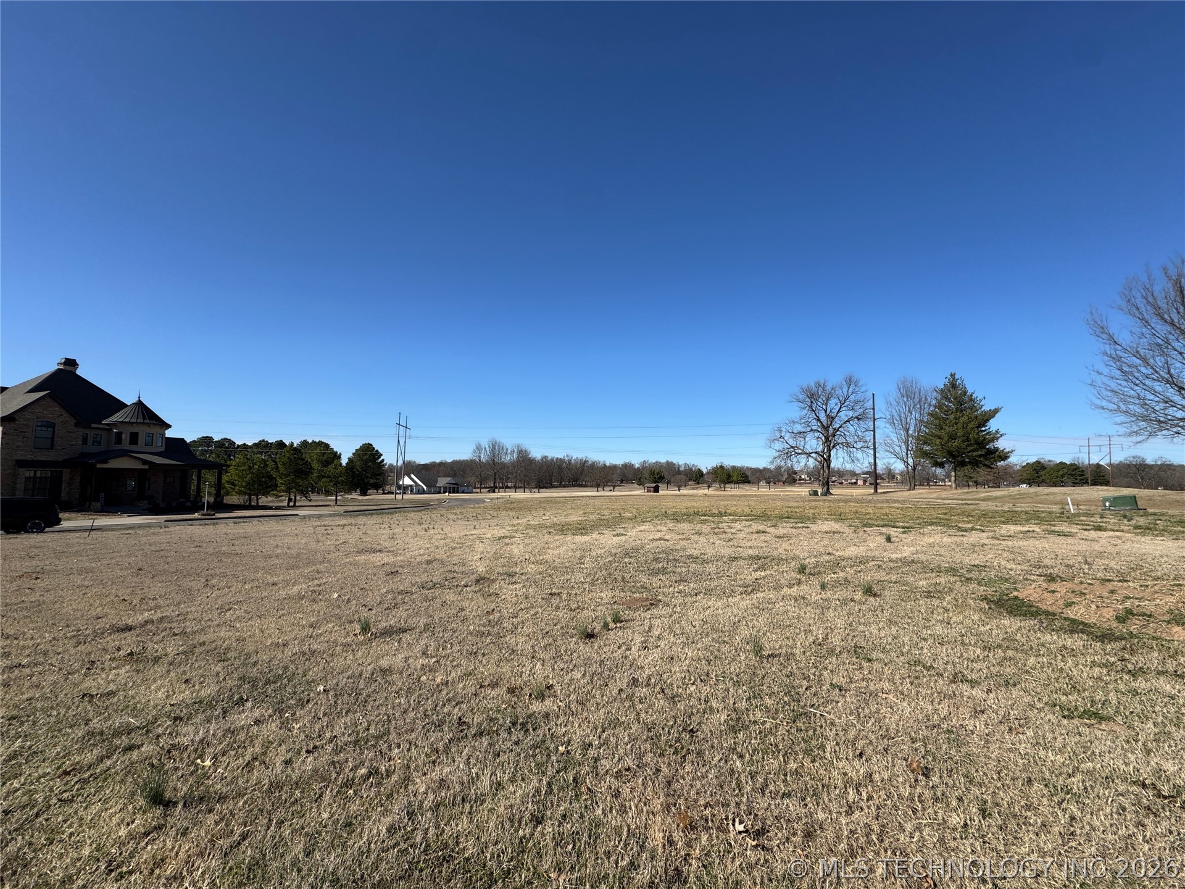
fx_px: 479
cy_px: 444
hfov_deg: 102.1
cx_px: 592
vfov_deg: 85.7
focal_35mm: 14
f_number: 2.2
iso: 50
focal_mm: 2.22
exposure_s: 1/3106
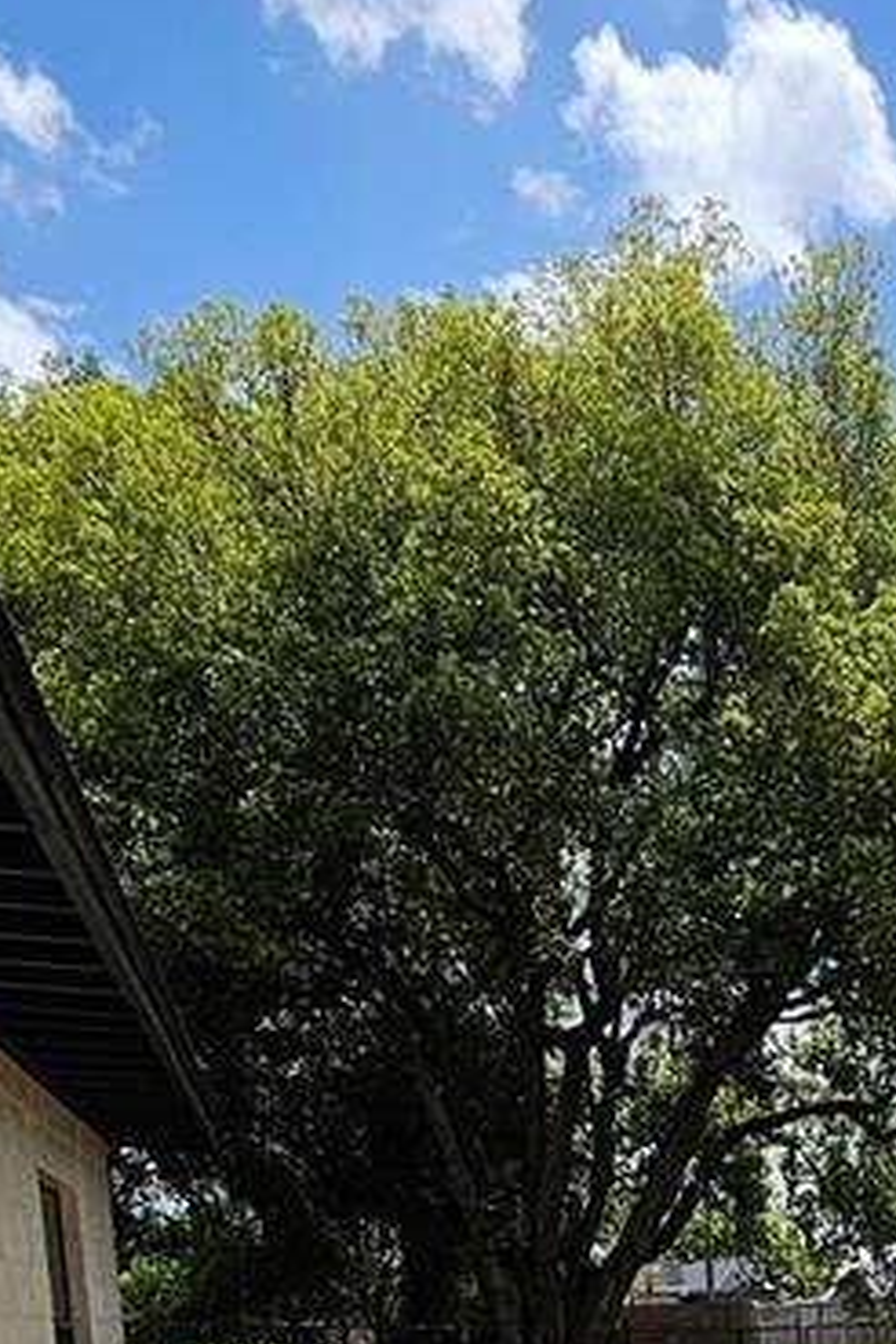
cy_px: 1708
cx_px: 962
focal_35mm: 44
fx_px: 1643
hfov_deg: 28.1
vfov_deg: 33.6
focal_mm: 2.2
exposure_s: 1/3798
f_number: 2.2
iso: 50
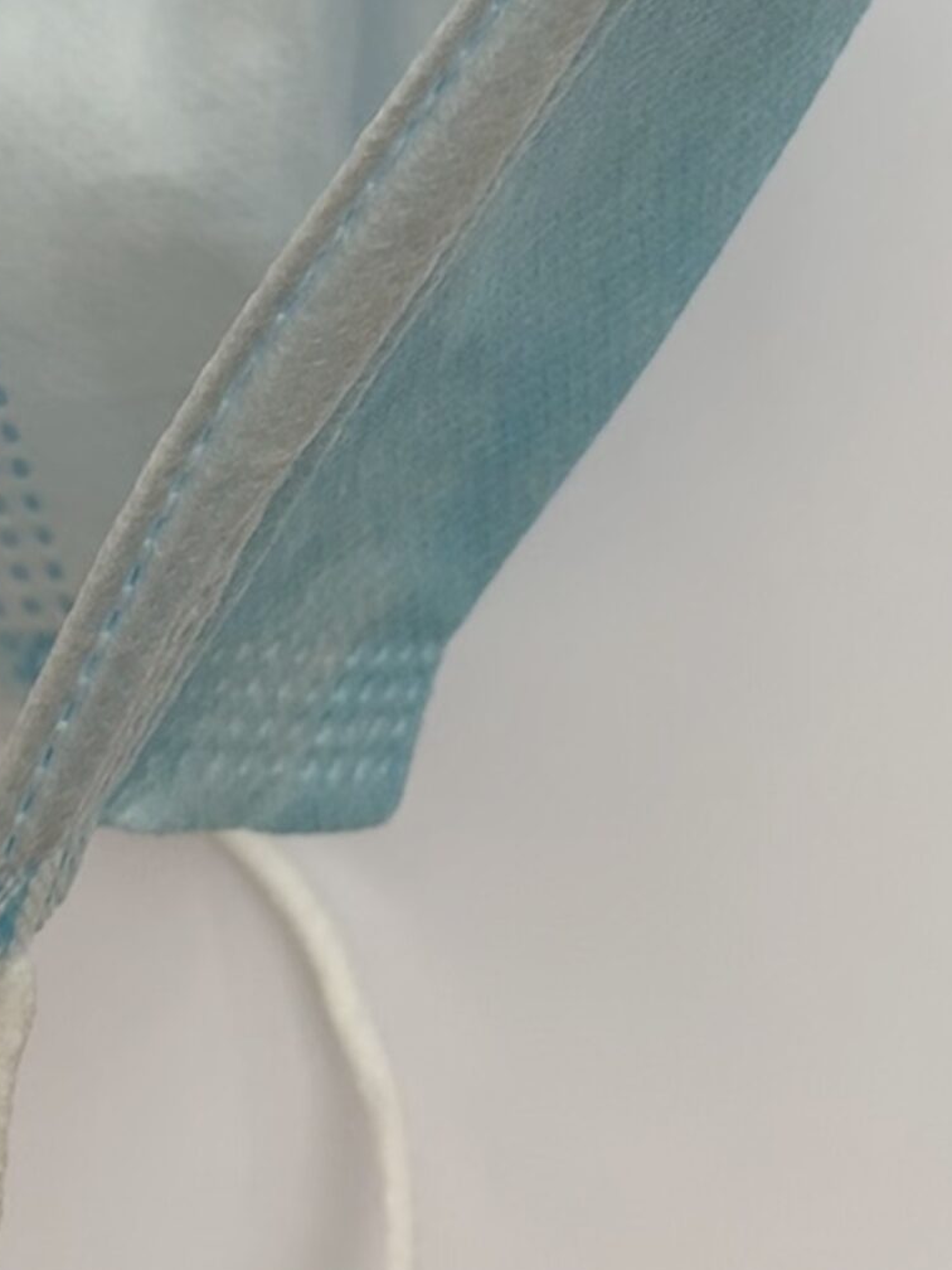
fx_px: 2420
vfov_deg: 26.1
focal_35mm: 66
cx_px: 364
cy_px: -265
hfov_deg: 22.2
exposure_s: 1/121
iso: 32
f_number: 1.8
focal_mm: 4.25
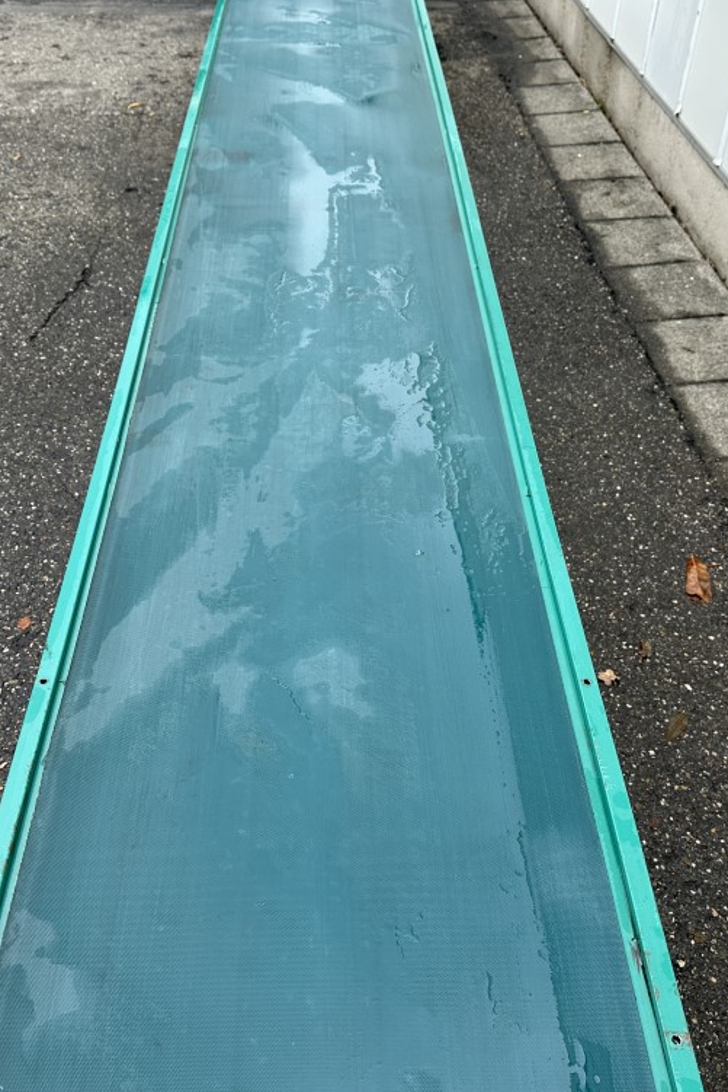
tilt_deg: -42.0
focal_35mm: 34
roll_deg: -1.0
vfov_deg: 55.8
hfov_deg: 38.9
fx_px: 1032
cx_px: 349
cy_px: 549
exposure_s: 1/454
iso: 80
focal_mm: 6.86
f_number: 1.78
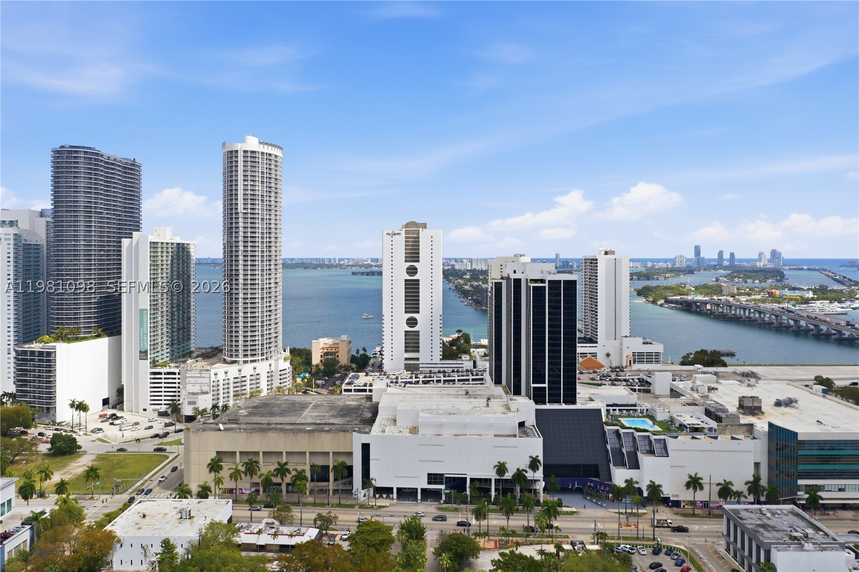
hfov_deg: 65.5
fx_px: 668
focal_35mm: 28
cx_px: 430
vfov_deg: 46.4
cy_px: 286
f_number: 6.3
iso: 100
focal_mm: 10.3
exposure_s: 1/800
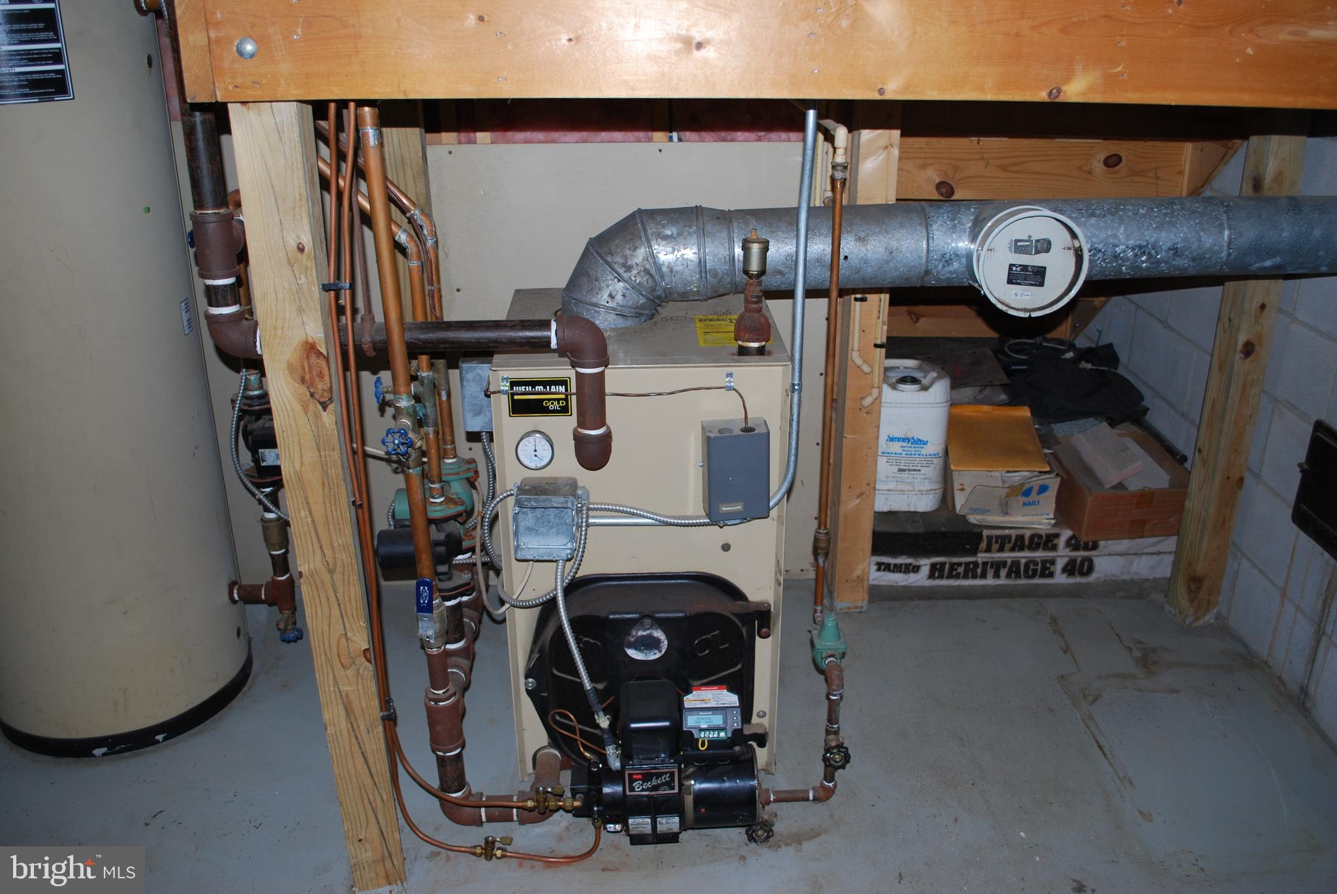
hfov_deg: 61.9
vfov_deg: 43.7
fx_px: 1115
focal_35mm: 30
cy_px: 447
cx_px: 668
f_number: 3.8
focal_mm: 20
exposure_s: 1/60
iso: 200
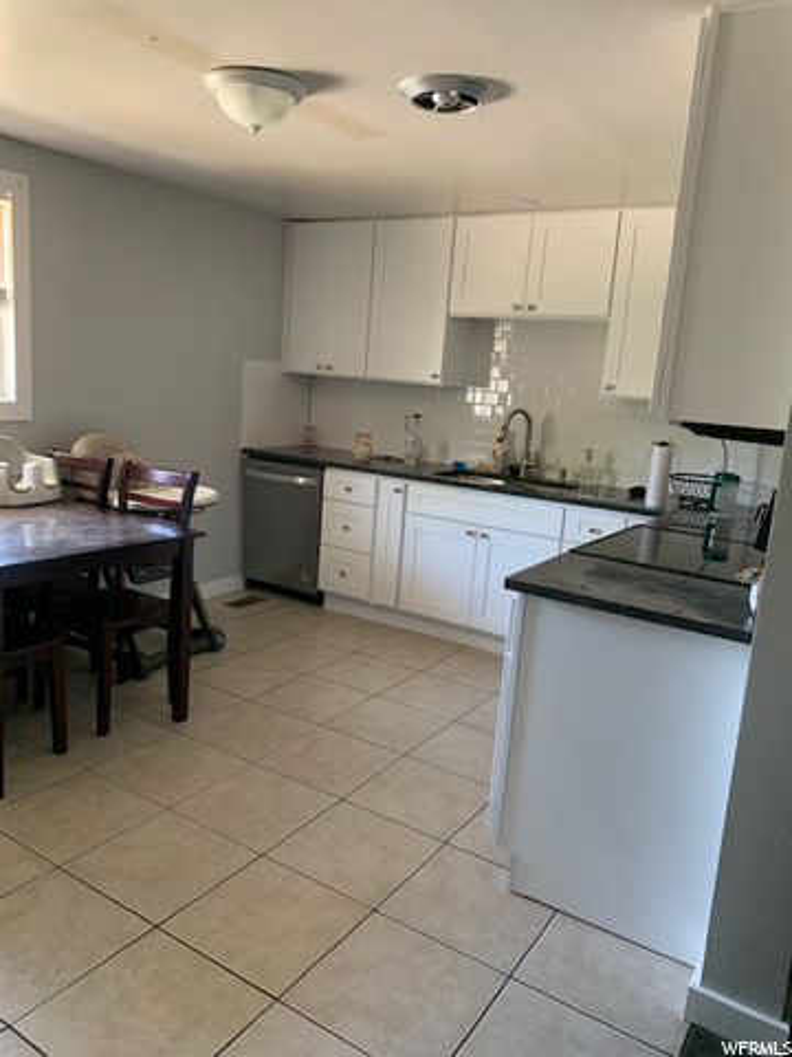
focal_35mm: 26
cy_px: 528
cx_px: 396
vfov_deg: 67.3
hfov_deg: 53.1
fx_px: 793
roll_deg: -3.9
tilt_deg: -10.2
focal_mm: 4.25
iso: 400
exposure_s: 1/57
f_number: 1.8
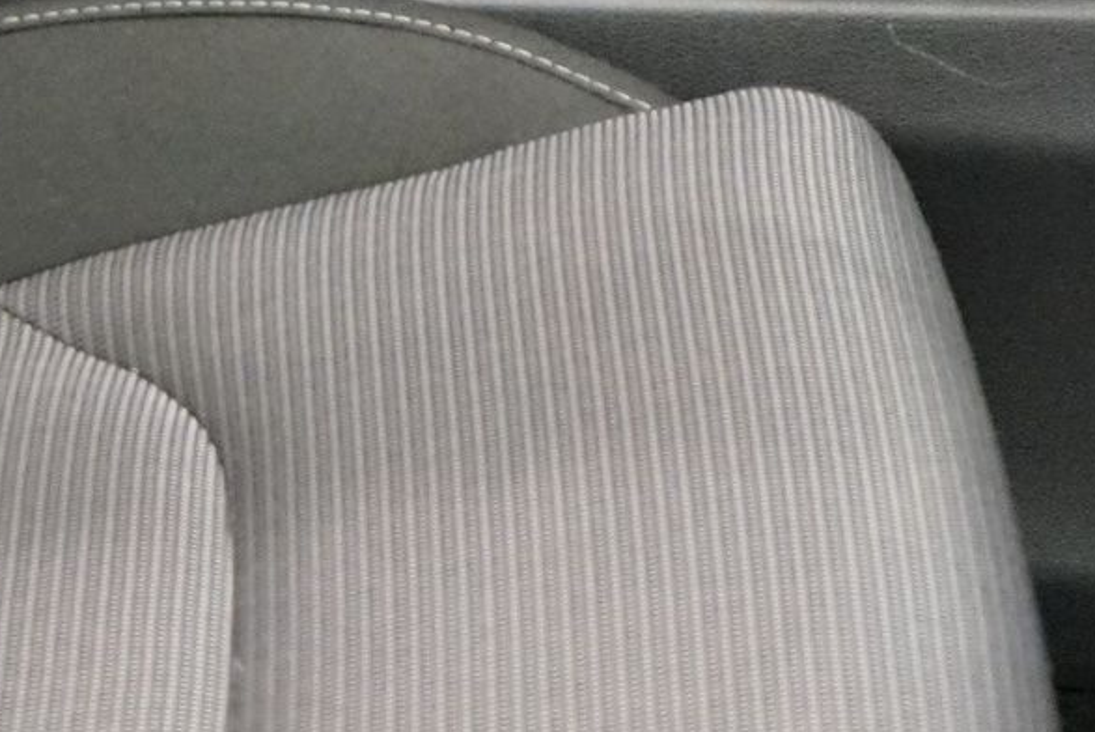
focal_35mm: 183
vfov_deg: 7.4
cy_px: -303
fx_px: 5569
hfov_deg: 11.1
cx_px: -84
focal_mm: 43
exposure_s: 1/80
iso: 6400
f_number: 4.5
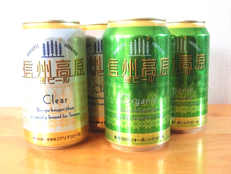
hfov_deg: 46.8
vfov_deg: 36.0
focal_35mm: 40
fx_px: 267
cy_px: 87
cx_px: 116
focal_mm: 7.15
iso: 800
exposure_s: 1/15
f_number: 4
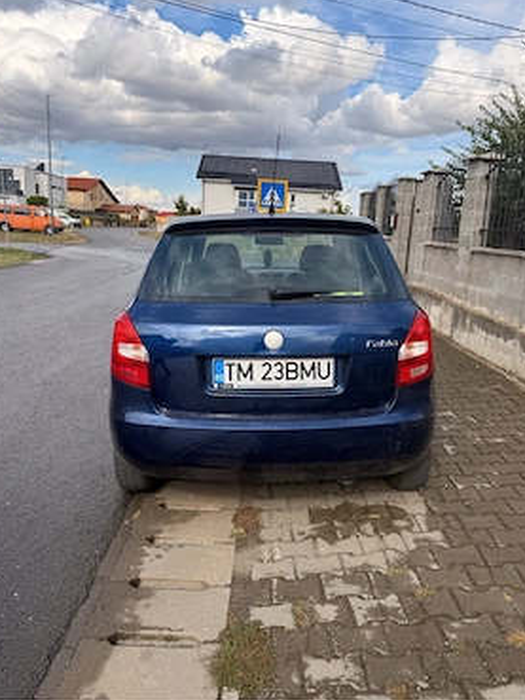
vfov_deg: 67.2
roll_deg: -3.7
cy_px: 322
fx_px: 525
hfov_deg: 53.1
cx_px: 273
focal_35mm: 26
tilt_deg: -9.2
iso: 80
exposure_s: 1/3953
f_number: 1.78
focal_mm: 6.76
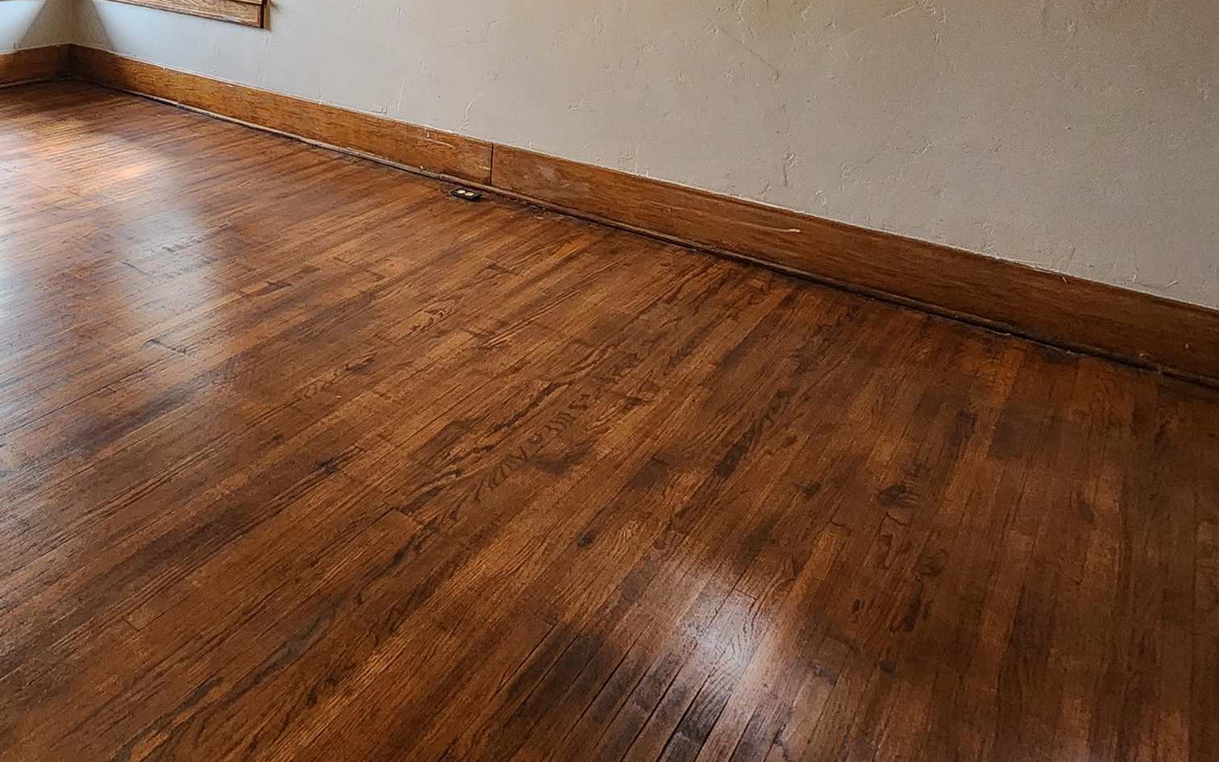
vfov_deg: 37.2
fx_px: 930
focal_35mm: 28
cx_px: 232
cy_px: -81
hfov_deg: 60.7
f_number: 2.2
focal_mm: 2.2
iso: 250
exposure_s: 1/60
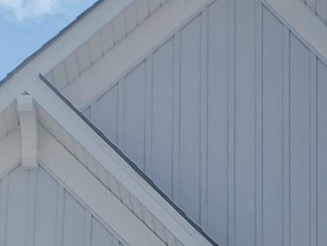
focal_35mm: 185
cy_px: 630
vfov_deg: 7.4
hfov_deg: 10.5
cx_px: 400
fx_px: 1748
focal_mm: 4.3
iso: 50
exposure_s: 1/1567
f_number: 2.4
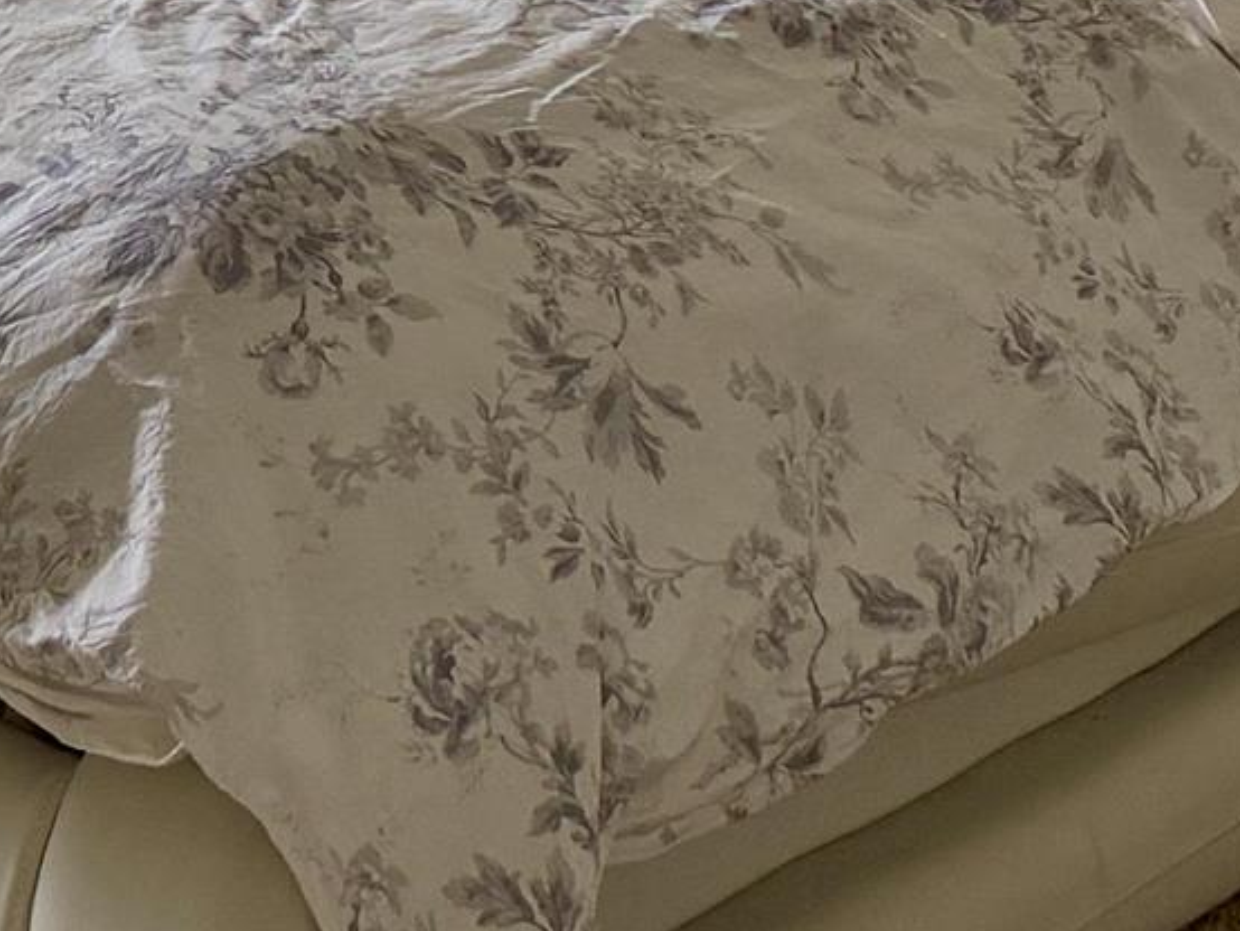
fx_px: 4766
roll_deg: +0.1
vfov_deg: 9.6
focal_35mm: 133
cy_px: -1464
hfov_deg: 14.2
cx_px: -430
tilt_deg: -2.7
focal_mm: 6.76
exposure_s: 1/126
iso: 200
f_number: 1.78
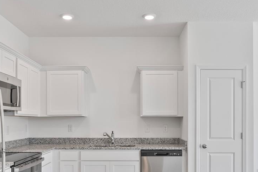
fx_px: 251
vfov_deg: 37.4
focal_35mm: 35
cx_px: 132
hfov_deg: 54.4
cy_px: 119
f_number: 8
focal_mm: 16
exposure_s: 1/3
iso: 400
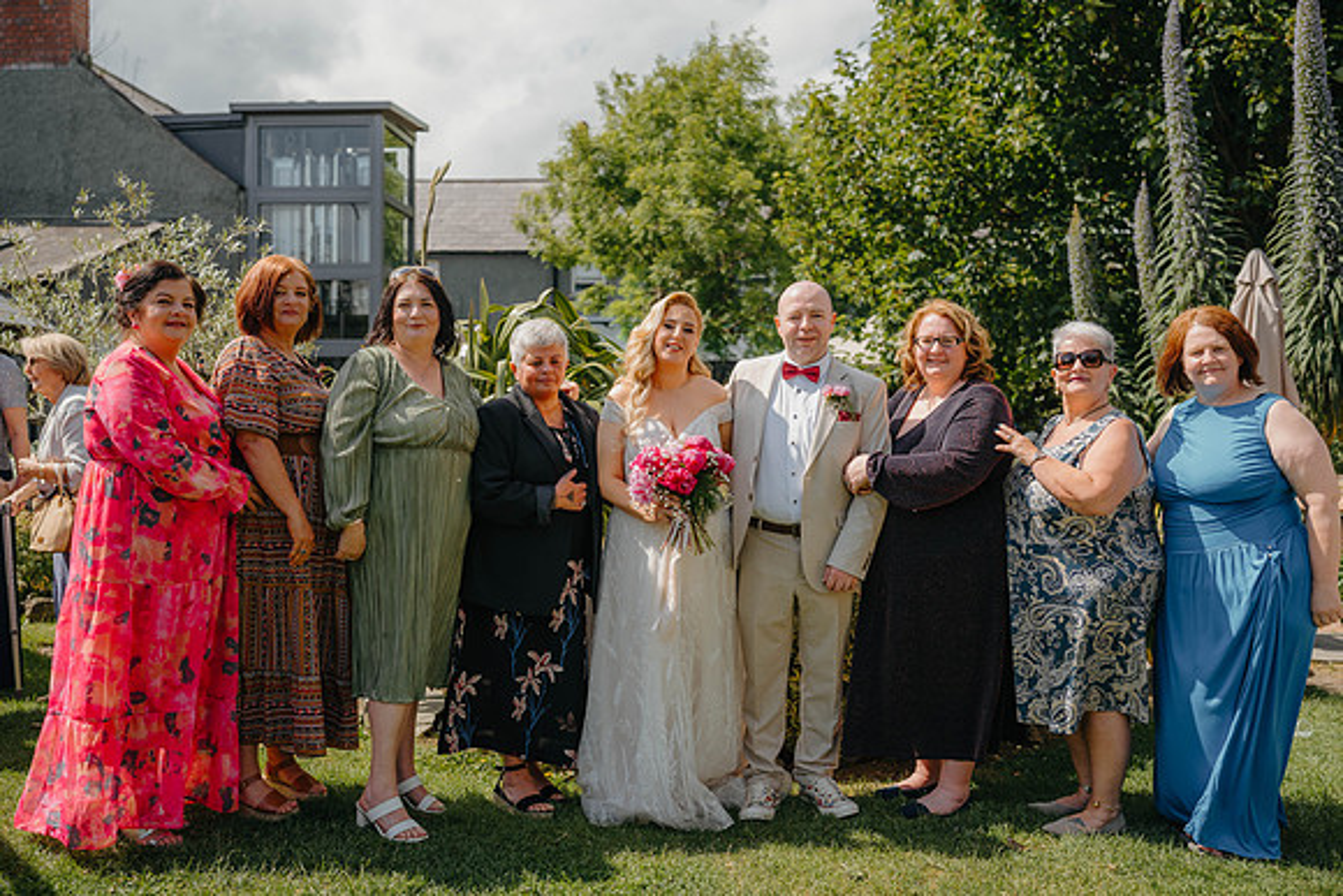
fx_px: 1329
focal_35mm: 36
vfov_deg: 37.3
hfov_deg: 53.6
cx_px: 672
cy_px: 448
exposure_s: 1/1250
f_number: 2.8
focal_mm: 35
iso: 100
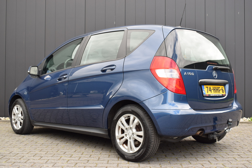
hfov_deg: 45.0
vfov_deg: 30.8
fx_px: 304
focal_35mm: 44
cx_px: 126
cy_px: 84
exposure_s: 1/160
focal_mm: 29
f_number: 6.3
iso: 400
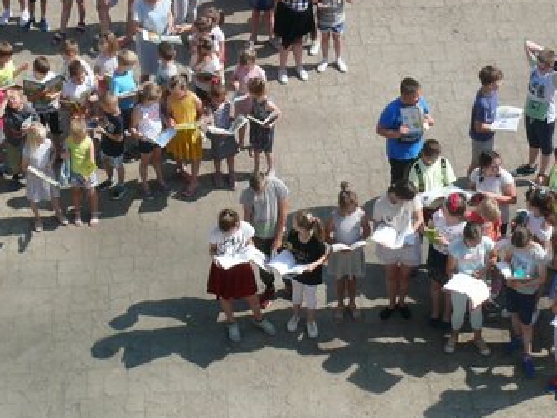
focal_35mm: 107
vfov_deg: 13.6
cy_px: -2
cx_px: 328
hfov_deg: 18.4
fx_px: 1722
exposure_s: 1/500
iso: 100
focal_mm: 8.8
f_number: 5.6
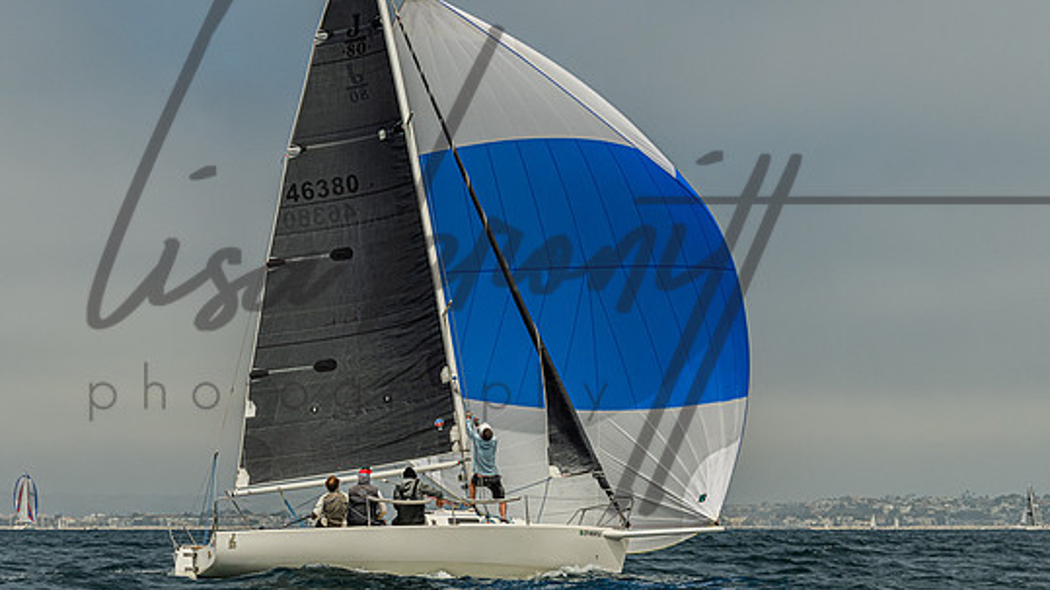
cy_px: 300
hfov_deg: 18.3
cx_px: 516
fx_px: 3257
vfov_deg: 10.4
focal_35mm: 117
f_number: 6.3
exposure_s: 1/1600
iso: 400
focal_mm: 85
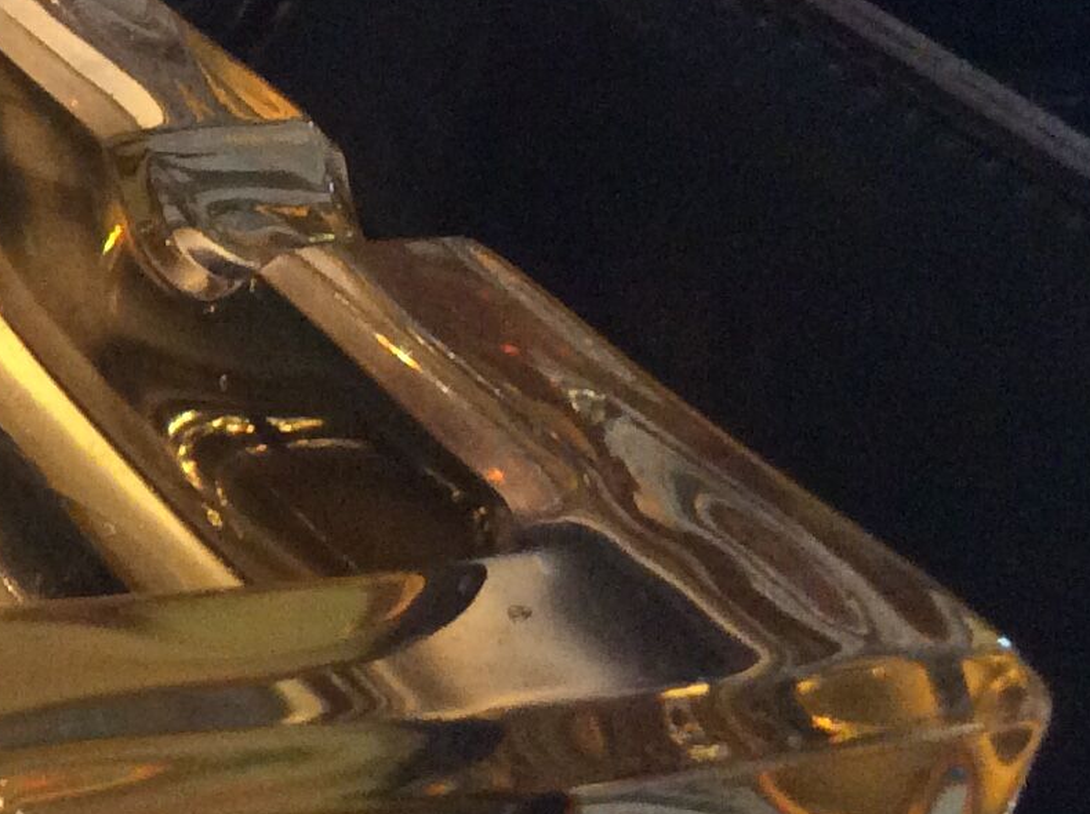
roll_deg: -1.9
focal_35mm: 105
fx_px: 3301
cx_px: -350
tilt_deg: -26.5
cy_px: 455
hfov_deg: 17.5
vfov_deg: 14.1
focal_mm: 3.3
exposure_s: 1/25
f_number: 2.4
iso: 200
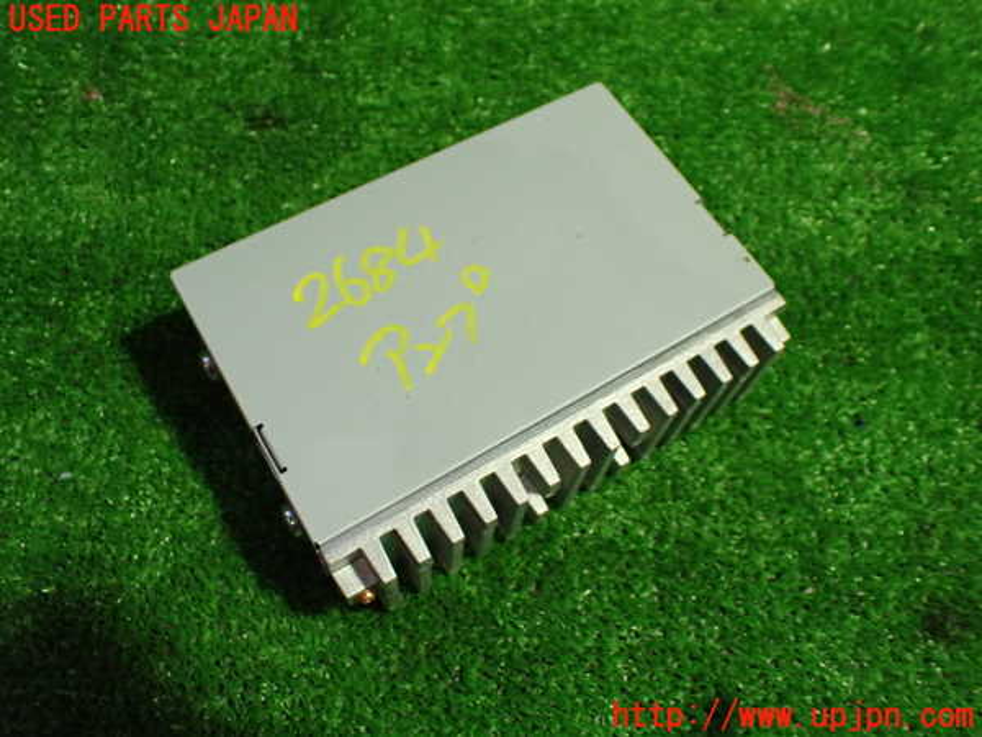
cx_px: 491
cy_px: 368
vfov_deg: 46.8
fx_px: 851
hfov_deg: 60.0
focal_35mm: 30
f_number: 2.3
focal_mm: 5.4
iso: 640
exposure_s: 1/125
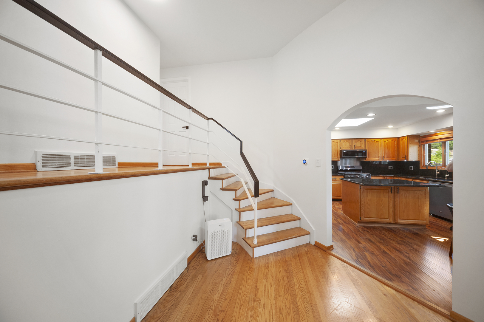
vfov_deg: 89.9
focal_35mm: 12
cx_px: 242
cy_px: 161
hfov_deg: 112.7
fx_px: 161
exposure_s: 1/10
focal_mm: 12
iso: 400
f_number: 8
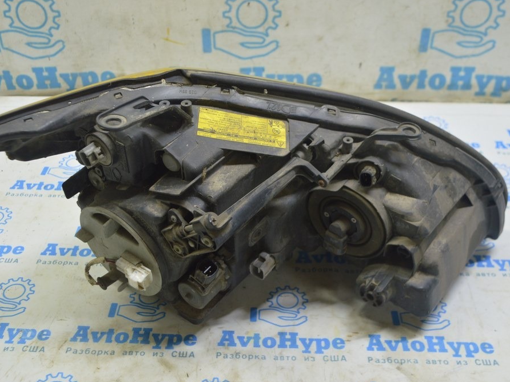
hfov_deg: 43.8
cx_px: 246
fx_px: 634
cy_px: 192
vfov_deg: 33.6
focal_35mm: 43
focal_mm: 26
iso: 400
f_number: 5.6
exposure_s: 1/20
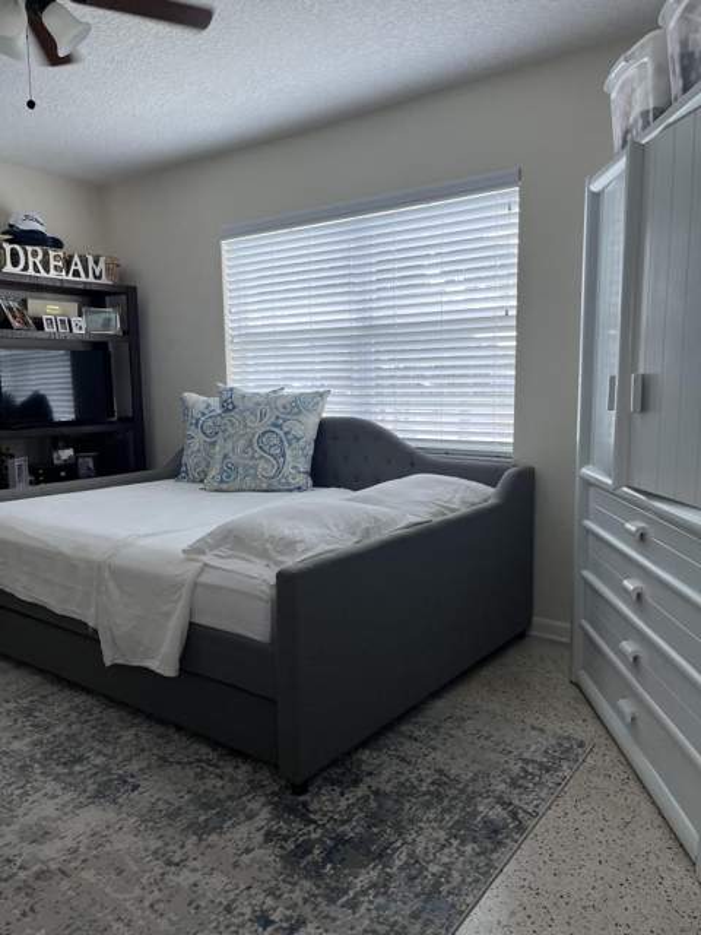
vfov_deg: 67.3
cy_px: 468
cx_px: 350
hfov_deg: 53.1
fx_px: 702
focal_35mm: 26
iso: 125
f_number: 1.6
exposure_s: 1/103
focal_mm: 5.1
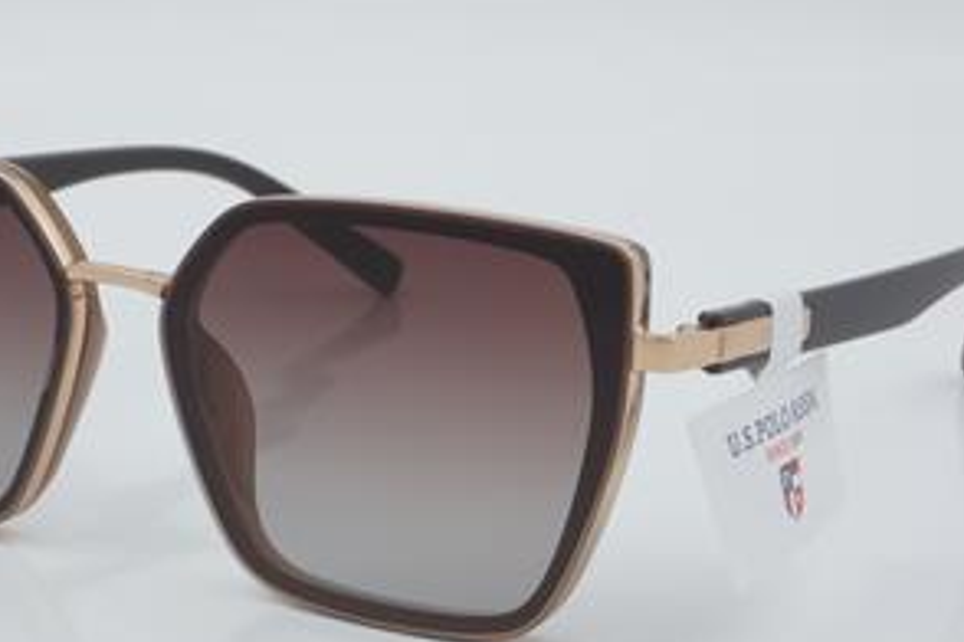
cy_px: 387
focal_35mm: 102
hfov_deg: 20.0
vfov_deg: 13.4
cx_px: 361
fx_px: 2731
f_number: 29
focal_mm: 50
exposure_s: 1/4
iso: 100
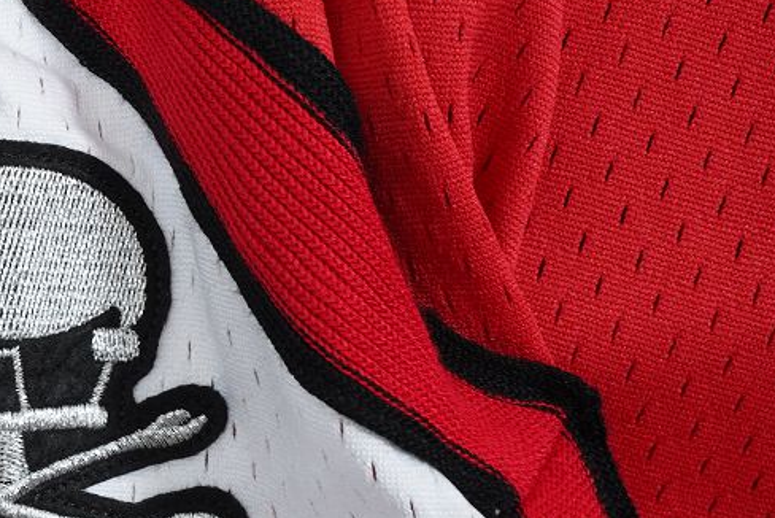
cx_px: -119
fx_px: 1852
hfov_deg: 22.1
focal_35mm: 86
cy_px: 359
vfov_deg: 15.9
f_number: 10
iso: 1600
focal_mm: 35
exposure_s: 1/100
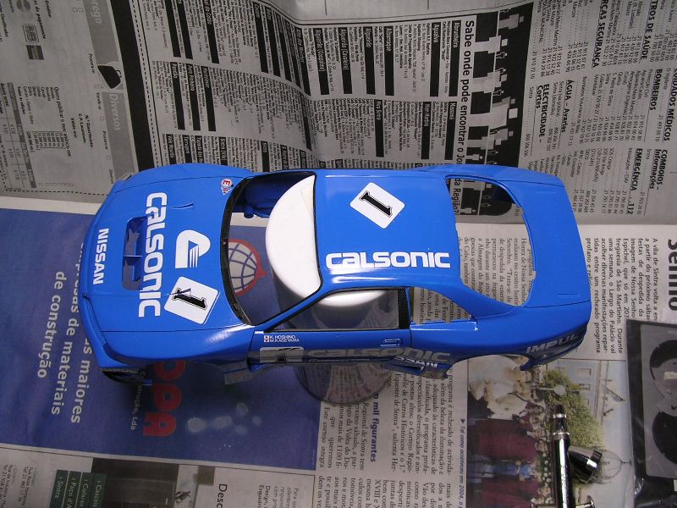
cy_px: 254
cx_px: 338
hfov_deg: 49.0
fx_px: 743
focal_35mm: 38
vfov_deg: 37.7
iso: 100
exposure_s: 1/12.5
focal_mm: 5.8
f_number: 2.8
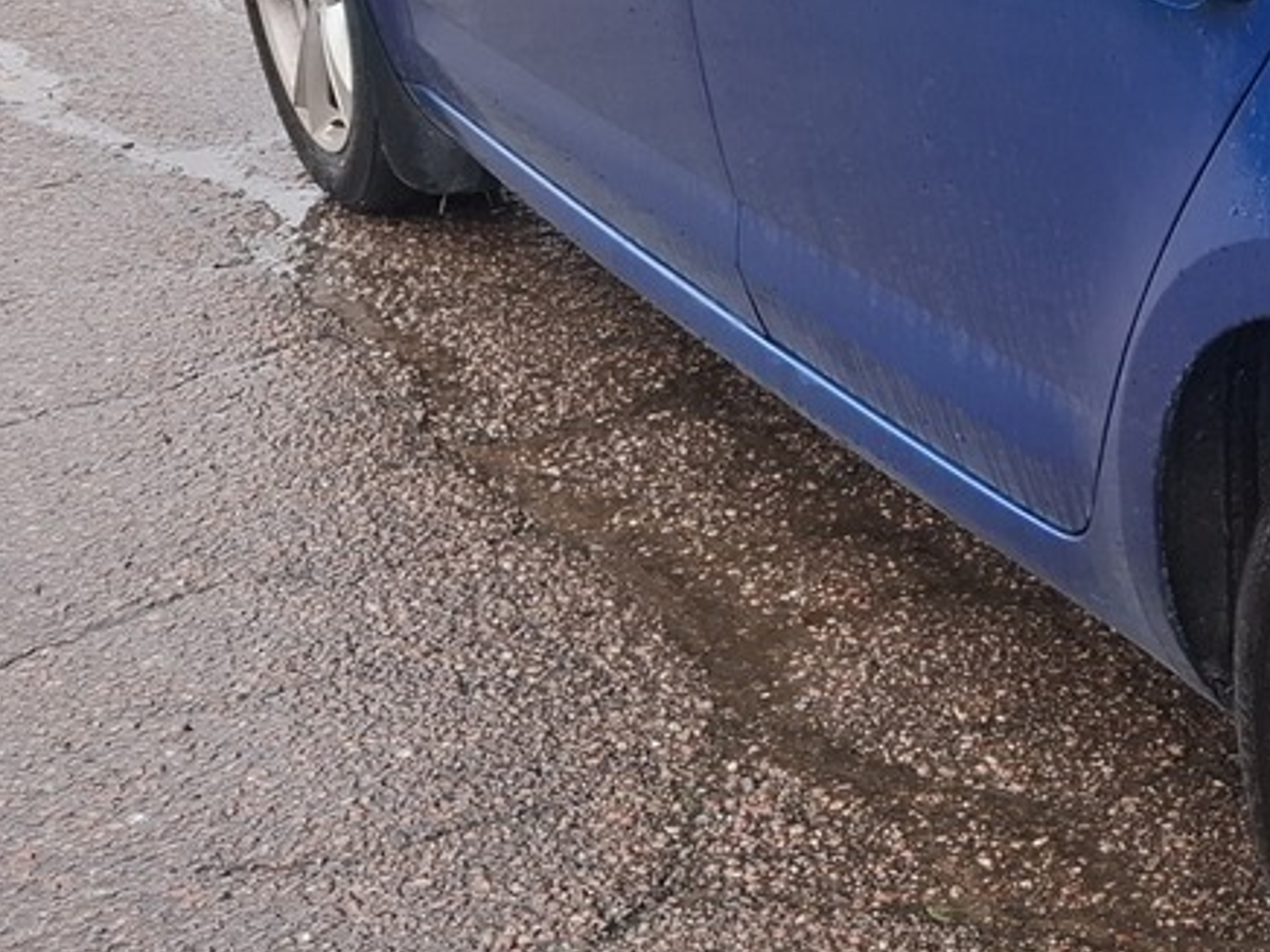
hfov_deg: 21.0
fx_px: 2788
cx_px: 2001
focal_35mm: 76
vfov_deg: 19.1
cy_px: 116
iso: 50
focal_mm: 5.54
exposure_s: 1/214
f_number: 1.8
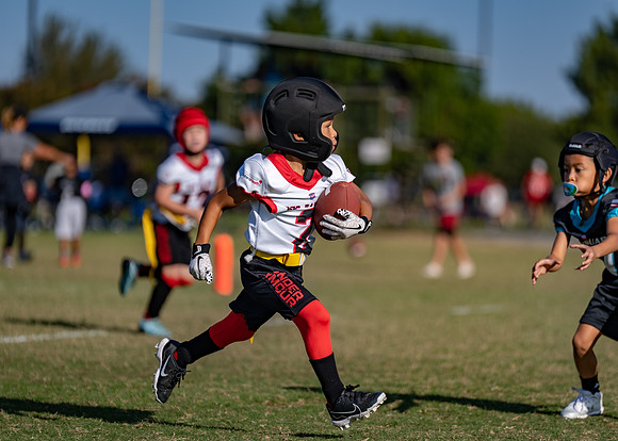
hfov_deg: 9.3
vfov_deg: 6.7
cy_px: 233
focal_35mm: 216
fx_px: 3782
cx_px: 339
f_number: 2.8
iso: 100
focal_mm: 182
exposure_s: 1/3200
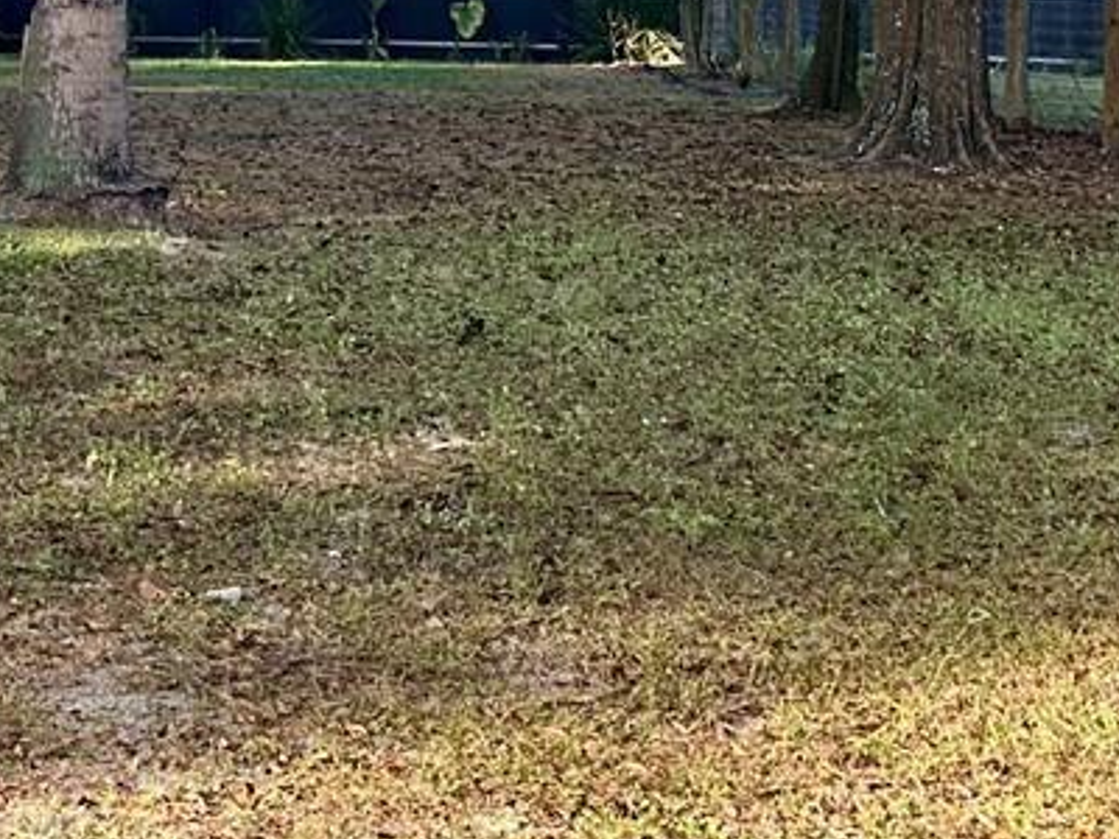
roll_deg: +0.0
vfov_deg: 15.1
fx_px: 3103
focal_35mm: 96
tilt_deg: -1.6
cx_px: -344
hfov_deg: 18.9
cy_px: -14
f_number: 1.78
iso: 80
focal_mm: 6.86
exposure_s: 1/630
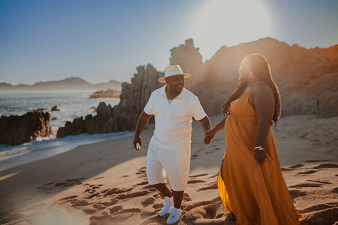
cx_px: 169
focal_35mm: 35
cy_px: 112
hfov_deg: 54.4
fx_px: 329
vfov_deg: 37.9
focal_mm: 35
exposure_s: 1/4000
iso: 100
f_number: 1.8
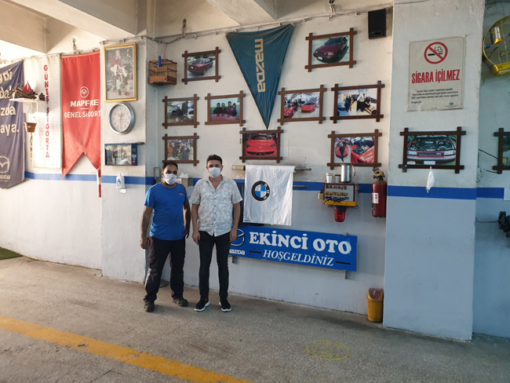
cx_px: 255
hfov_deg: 67.3
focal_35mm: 26
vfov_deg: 53.1
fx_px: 383
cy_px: 192
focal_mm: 4.3
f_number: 2.4
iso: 320
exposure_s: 1/50
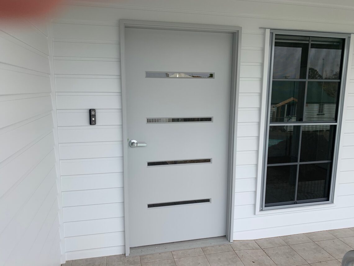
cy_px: 133
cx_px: 177
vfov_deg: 53.1
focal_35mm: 26
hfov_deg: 67.3
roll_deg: -0.2
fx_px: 266
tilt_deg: -9.0
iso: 25
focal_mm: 4.25
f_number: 1.8
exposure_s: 1/716
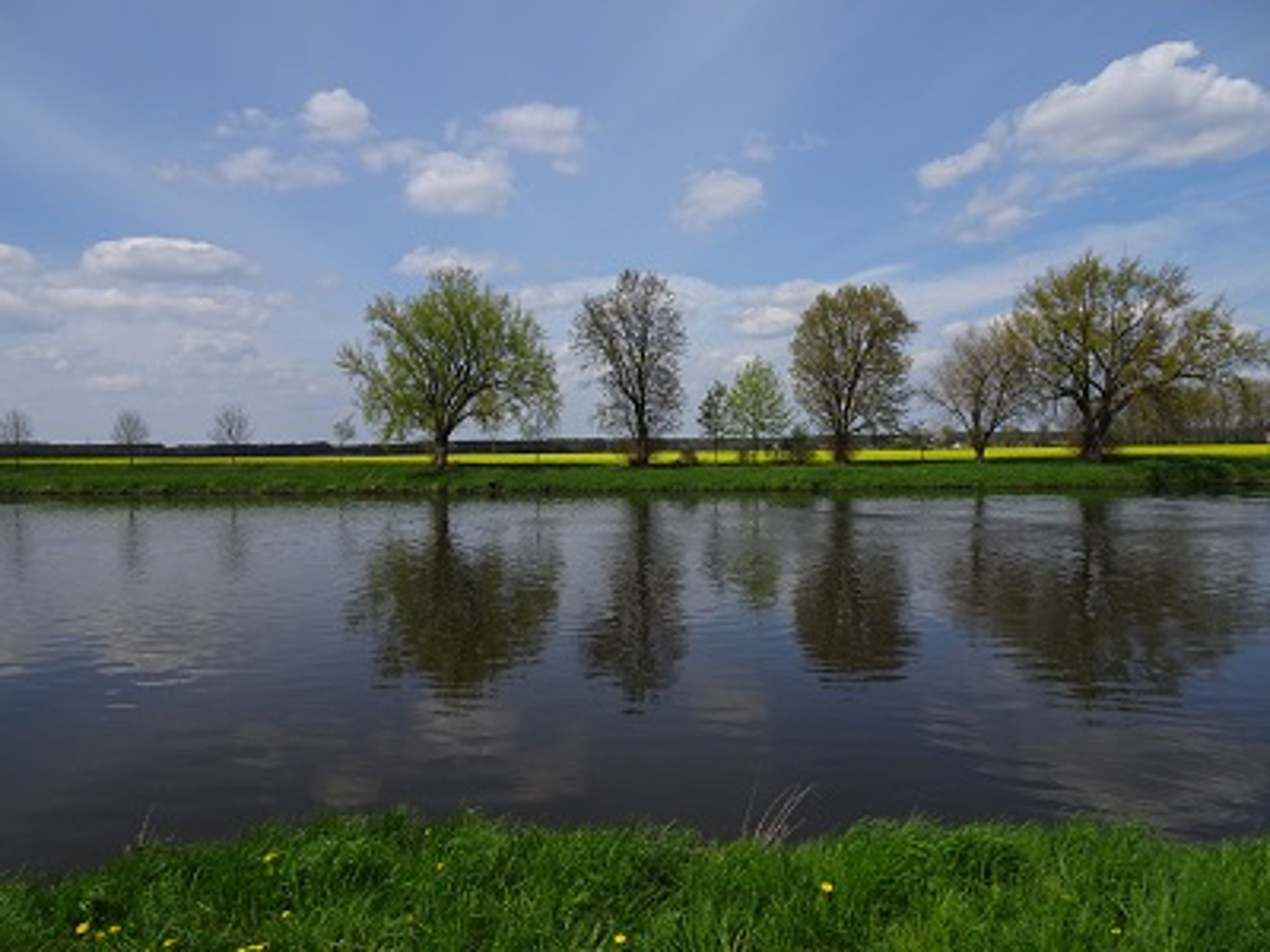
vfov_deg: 56.8
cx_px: 635
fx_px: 881
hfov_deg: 71.6
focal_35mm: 24
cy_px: 476
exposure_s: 1/1600
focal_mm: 4.1
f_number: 3.5
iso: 80
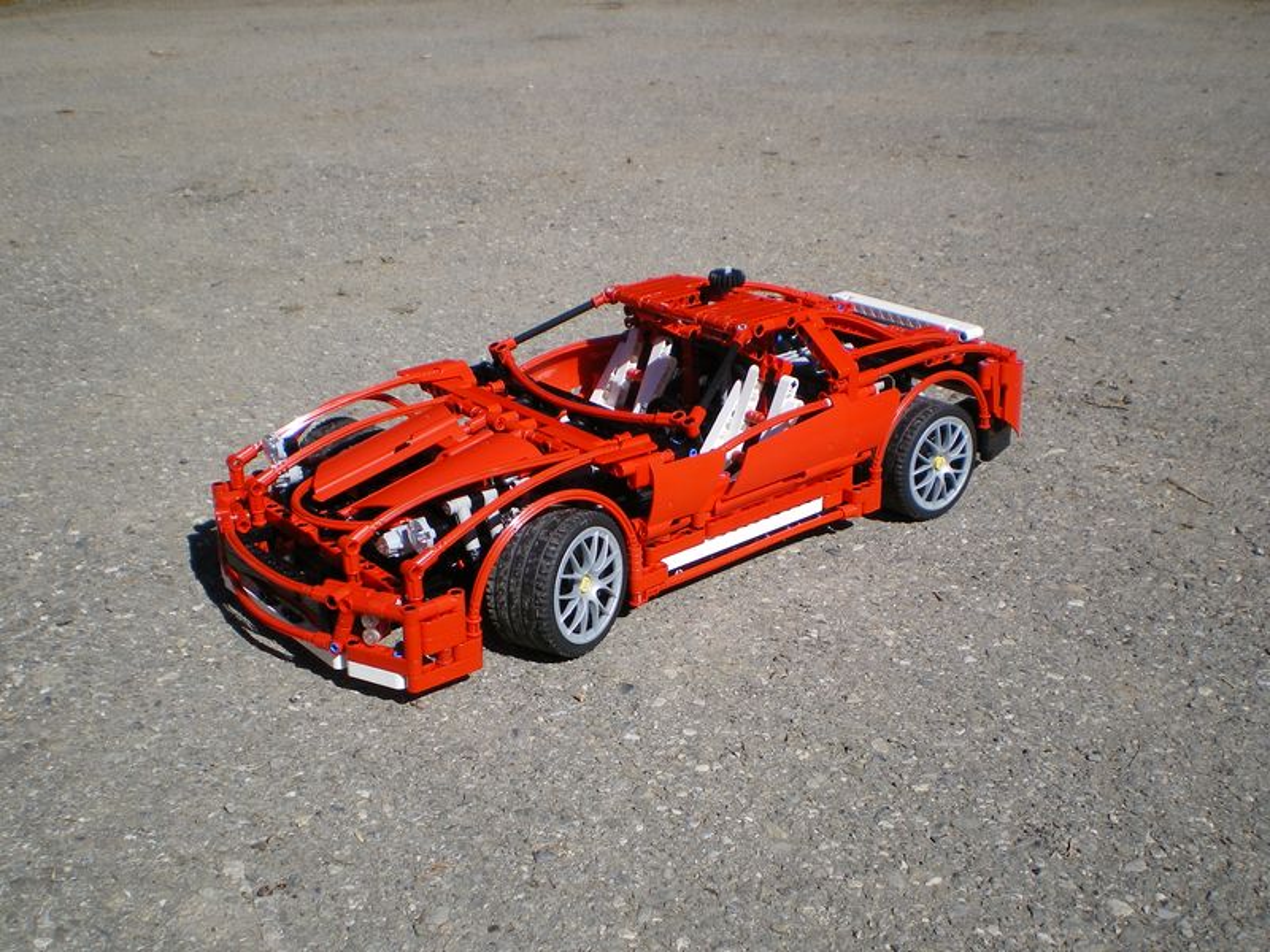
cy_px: 476
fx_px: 1394
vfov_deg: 37.7
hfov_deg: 49.0
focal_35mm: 38
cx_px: 635
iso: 64
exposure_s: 1/500
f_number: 4.6
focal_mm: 6.3
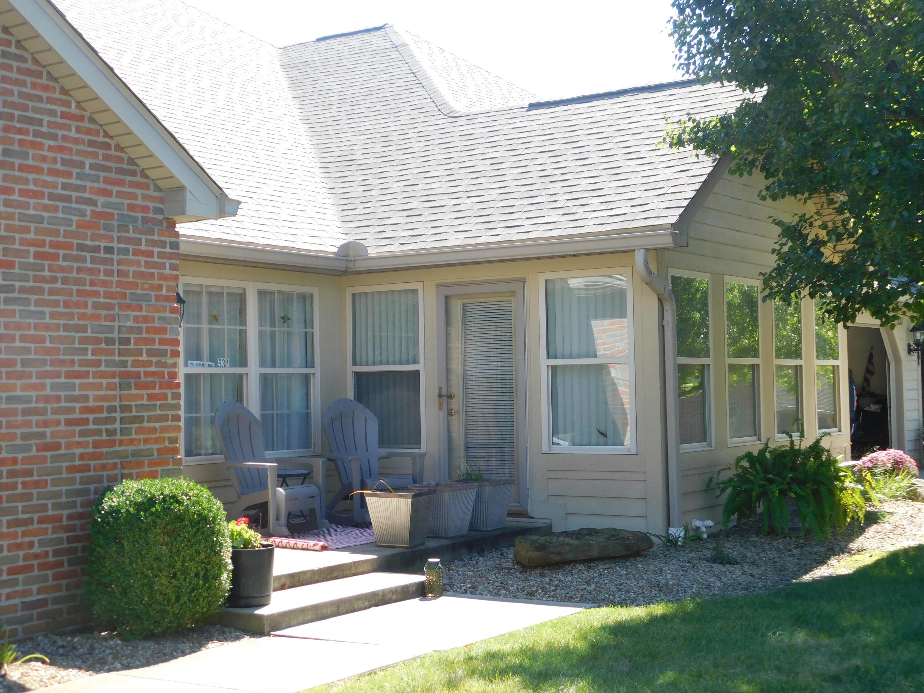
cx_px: 462
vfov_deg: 28.6
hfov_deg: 37.5
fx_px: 1361
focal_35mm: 51
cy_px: 346
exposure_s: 1/200
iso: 125
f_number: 3.8
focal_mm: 9
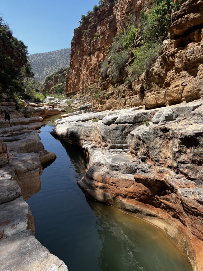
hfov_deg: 53.1
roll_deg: -3.1
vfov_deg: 67.3
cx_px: 102
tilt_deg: -10.5
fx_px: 203
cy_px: 136
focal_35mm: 26
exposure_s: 1/2632
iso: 50
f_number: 1.5
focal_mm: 5.7
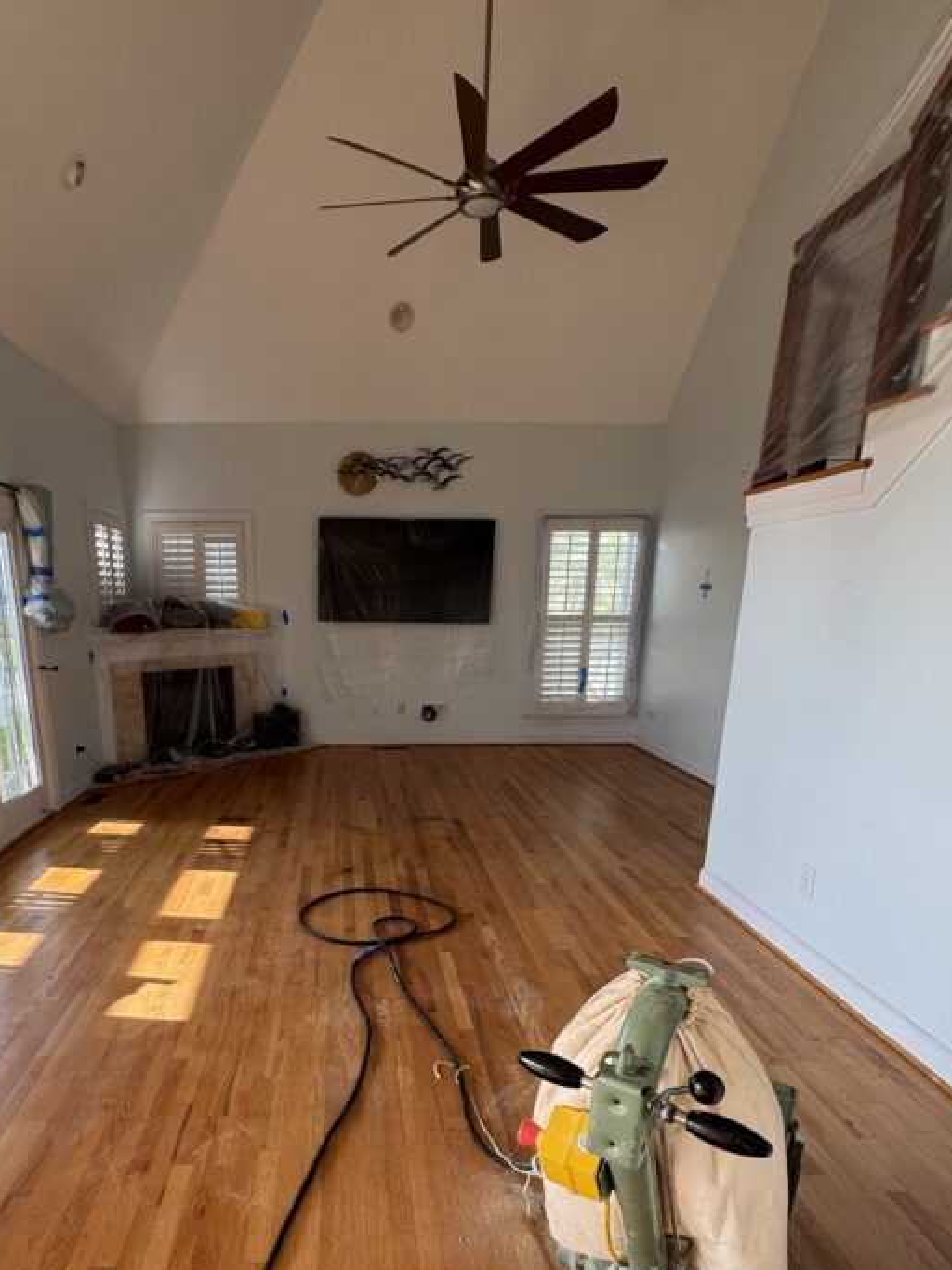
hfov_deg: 62.3
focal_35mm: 21
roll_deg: -0.2
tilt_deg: -16.9
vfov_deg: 77.1
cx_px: 340
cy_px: 818
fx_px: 770
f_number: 2.2
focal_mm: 2.22
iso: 64
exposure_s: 1/99
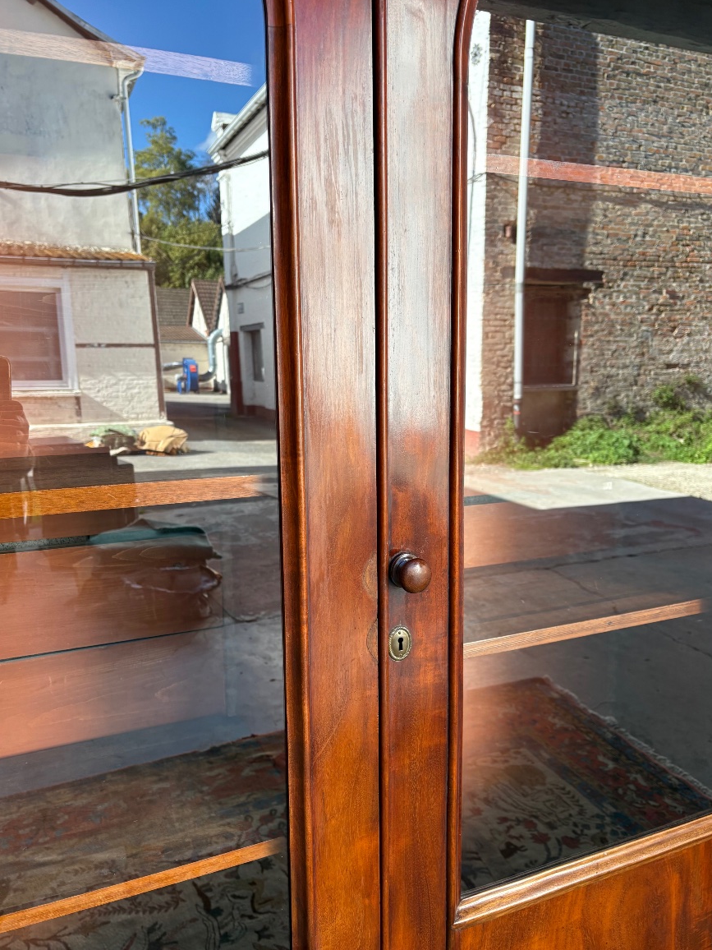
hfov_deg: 51.4
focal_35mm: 27
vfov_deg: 65.3
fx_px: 740
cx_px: 356
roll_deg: +0.5
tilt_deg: -7.3
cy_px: 483
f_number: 1.6
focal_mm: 5.96
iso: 64
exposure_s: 1/276
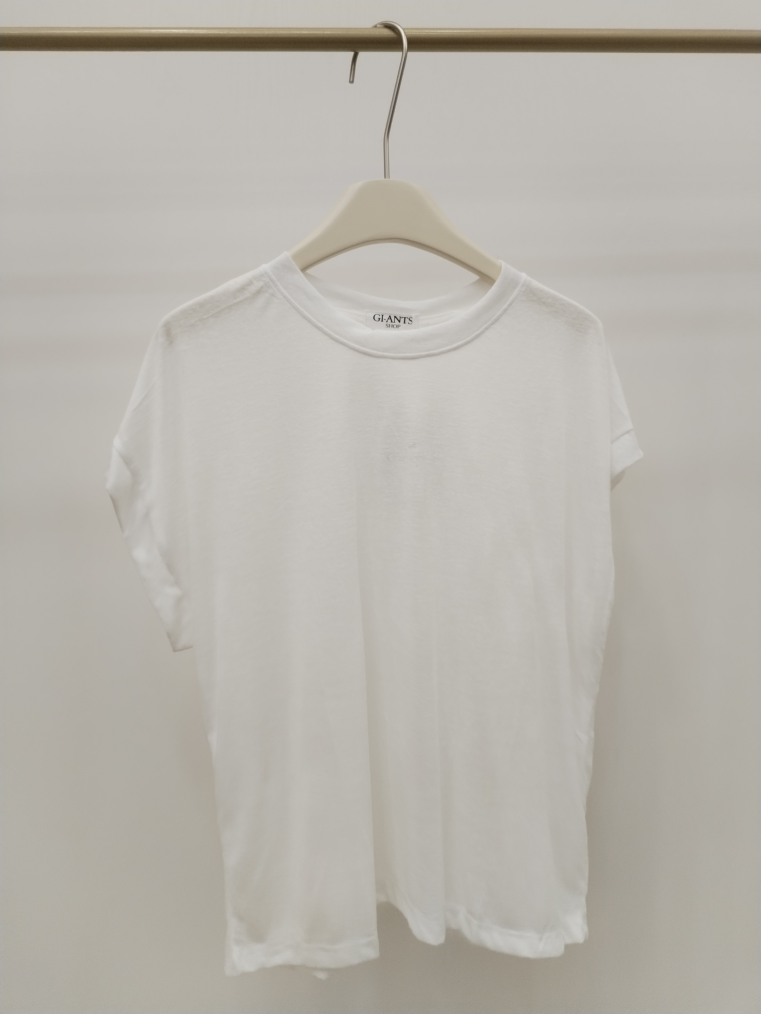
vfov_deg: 61.7
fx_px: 850
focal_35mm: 29
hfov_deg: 48.2
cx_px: 380
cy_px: 507
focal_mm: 4.75
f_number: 1.8
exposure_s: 1/120
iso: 167
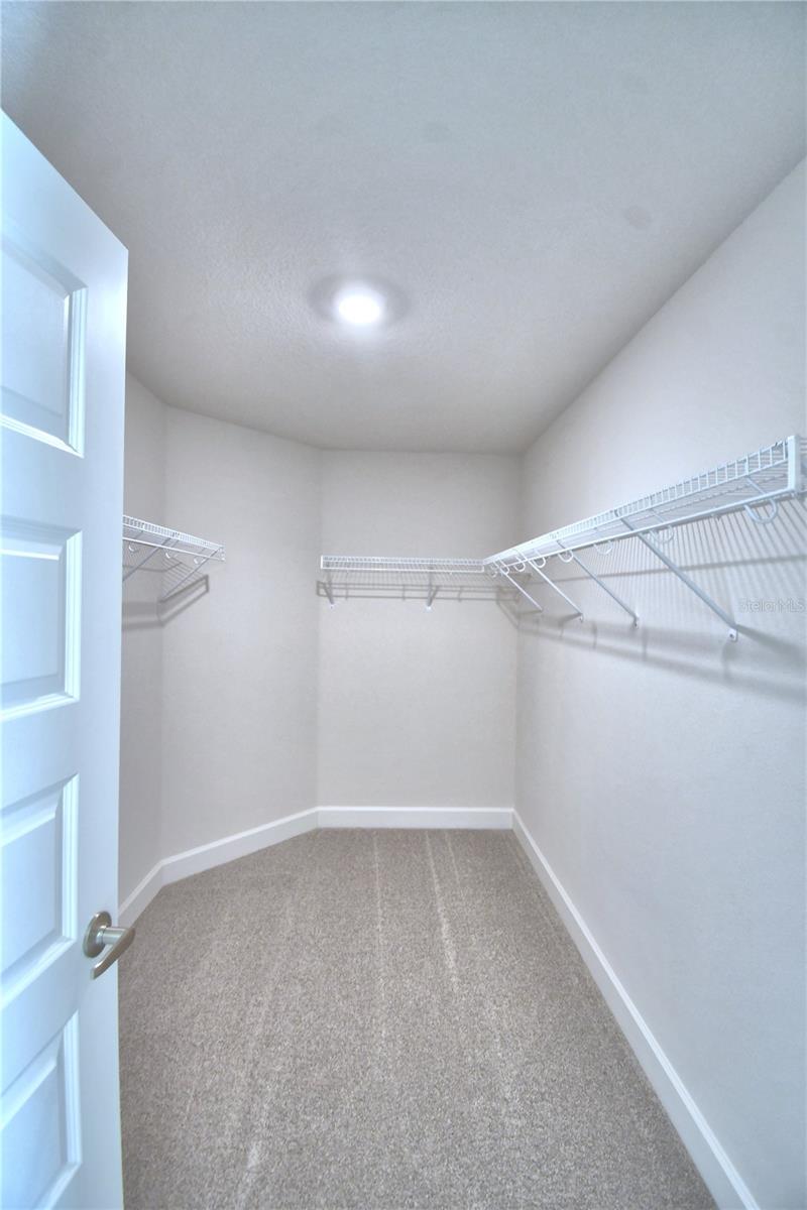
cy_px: 605
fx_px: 504
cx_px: 404
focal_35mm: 15
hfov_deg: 77.3
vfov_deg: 100.4
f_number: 4.5
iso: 500
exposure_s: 1/30
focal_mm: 10
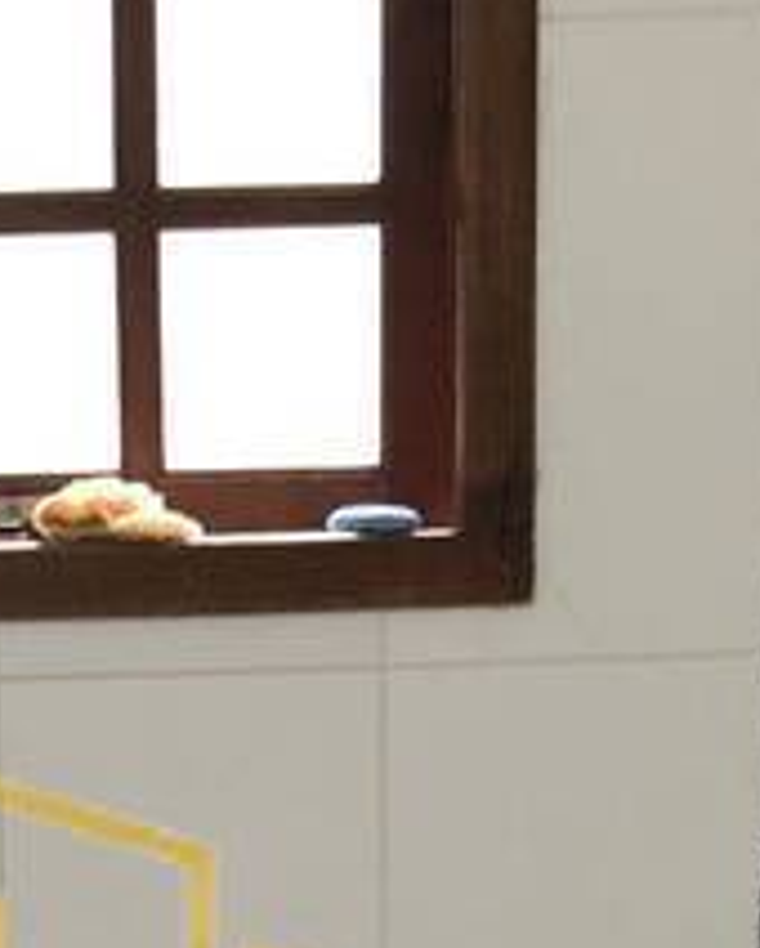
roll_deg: +1.6
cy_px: 1382
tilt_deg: -10.9
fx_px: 3903
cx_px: 22
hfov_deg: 11.0
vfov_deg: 13.2
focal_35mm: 139
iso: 50
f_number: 1.8
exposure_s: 1/15
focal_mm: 3.99
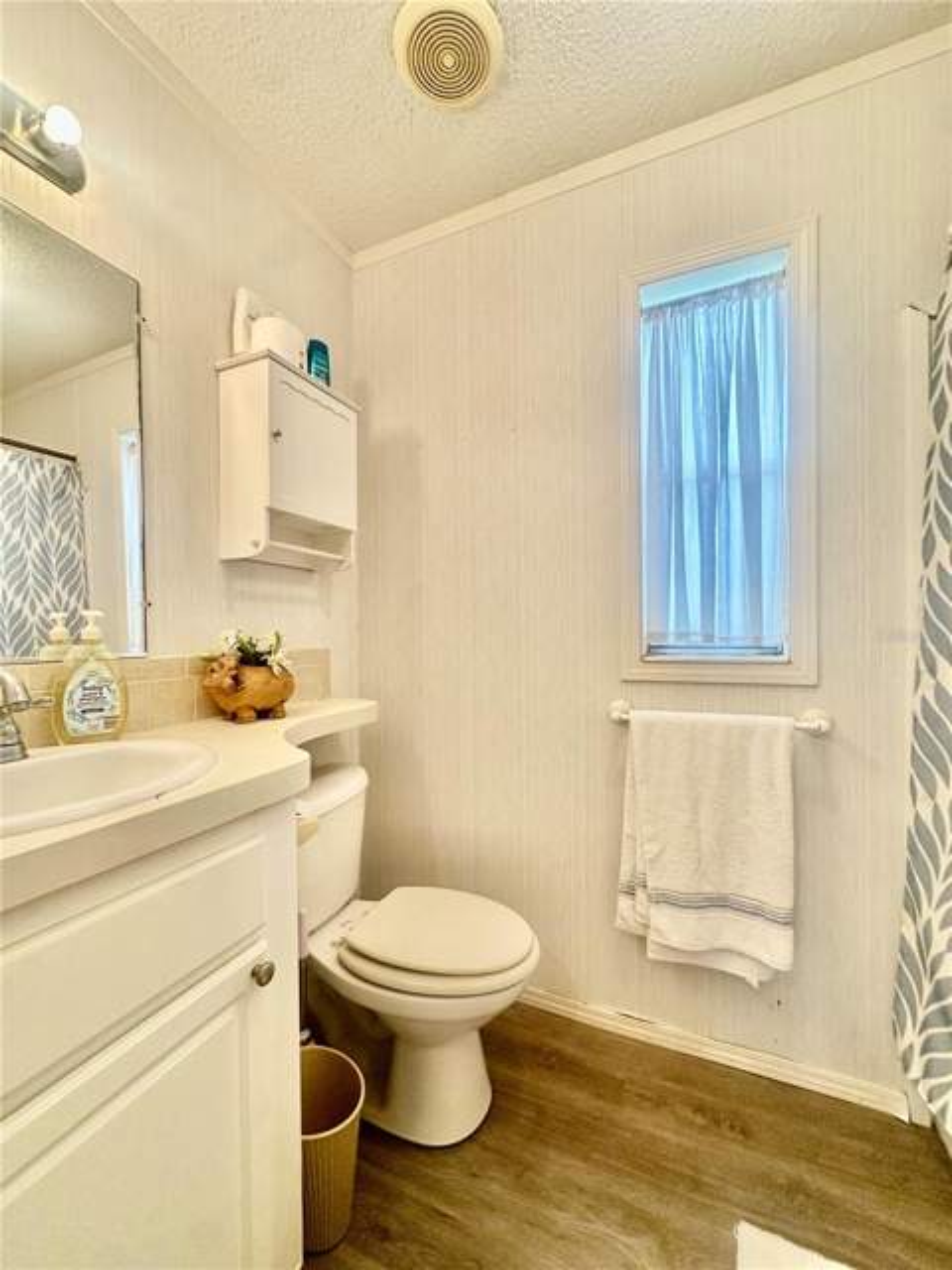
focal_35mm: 14
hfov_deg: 85.7
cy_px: 635
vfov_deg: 102.1
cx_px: 476
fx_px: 513
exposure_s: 1/120
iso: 125
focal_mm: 2.22
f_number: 2.2
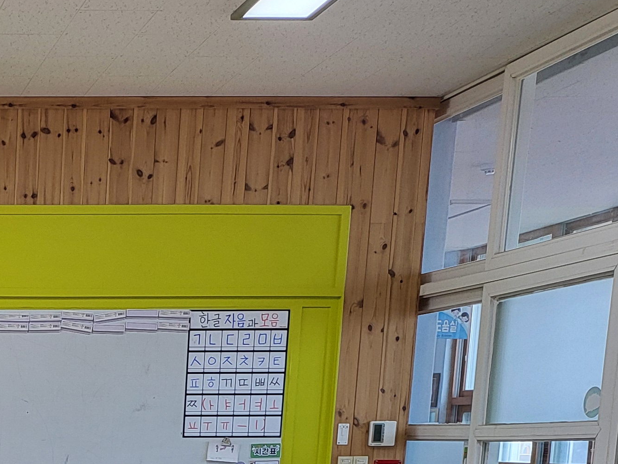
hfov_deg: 23.2
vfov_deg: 18.3
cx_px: -234
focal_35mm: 72
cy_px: 682
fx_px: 1286
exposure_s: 1/120
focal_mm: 5
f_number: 1.8
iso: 50
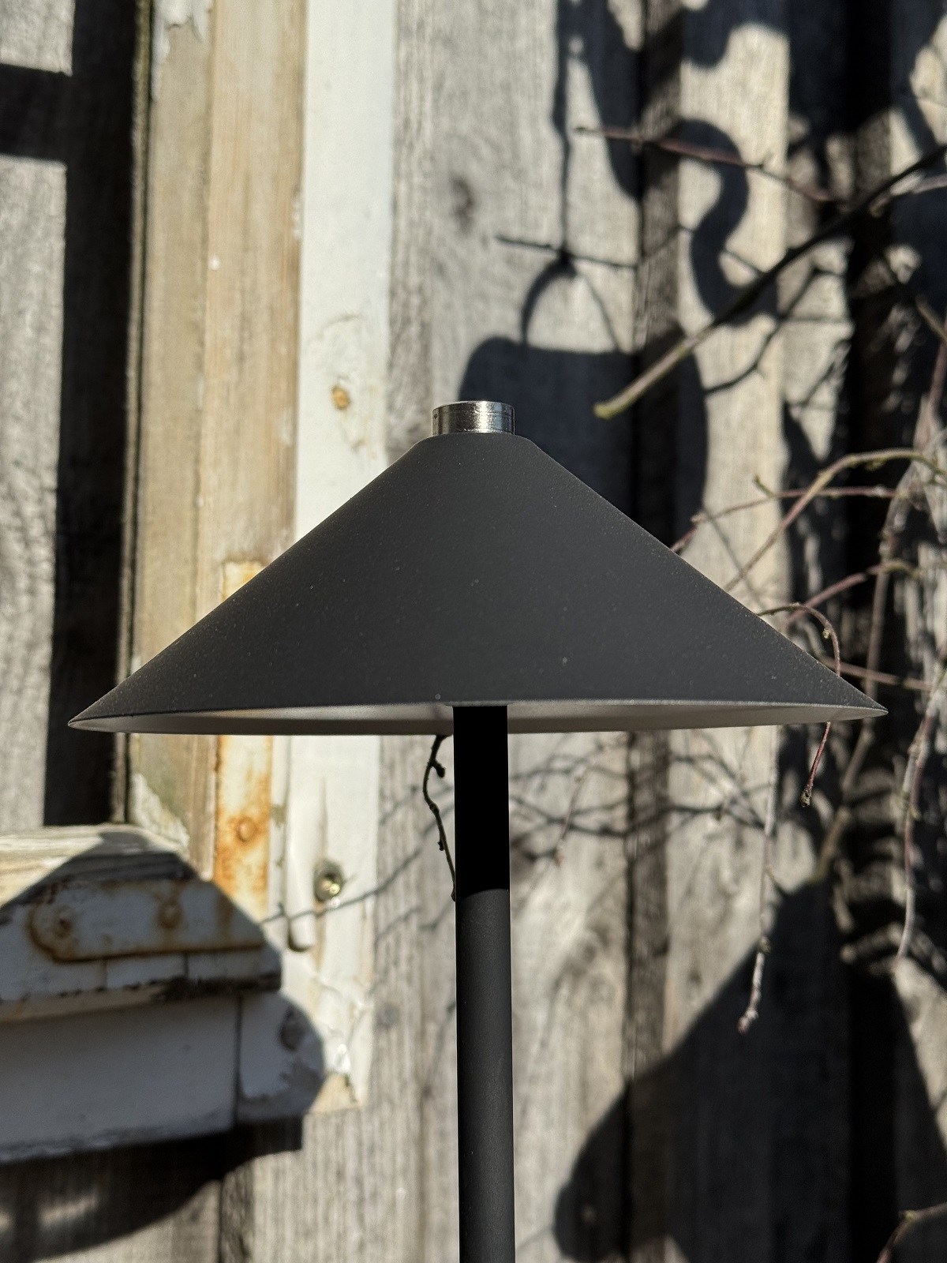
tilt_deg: +4.1
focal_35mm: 48
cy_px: 632
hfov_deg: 30.3
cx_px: 474
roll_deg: -1.8
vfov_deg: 39.7
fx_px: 1751
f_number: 1.78
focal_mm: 6.76
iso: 64
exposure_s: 1/7092
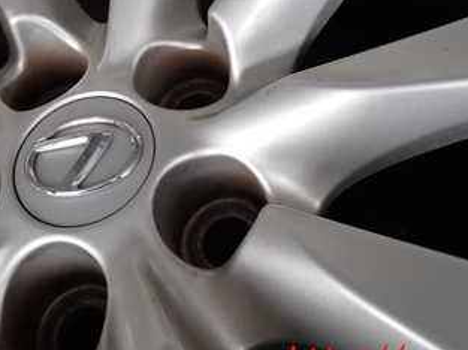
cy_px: 43
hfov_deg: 39.5
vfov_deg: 29.1
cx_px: 179
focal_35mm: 48
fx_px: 648
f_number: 2
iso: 100
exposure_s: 1/80
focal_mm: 4.5
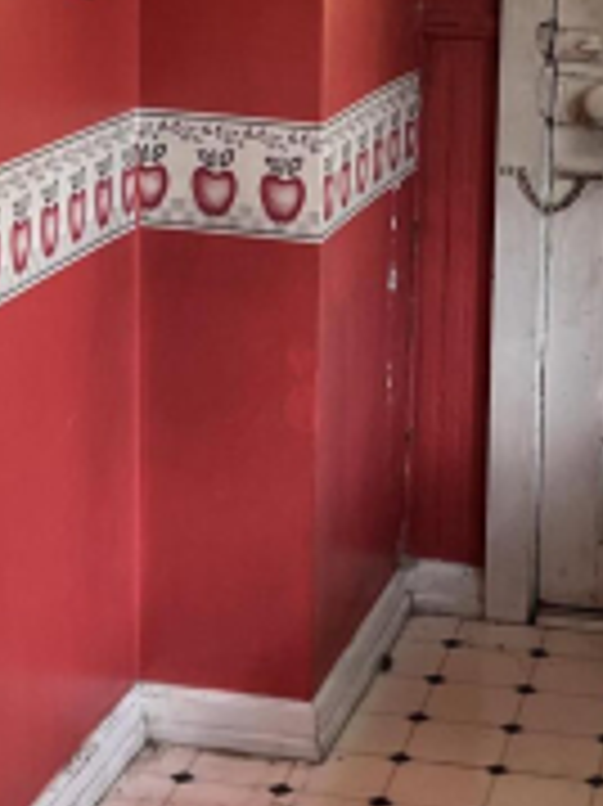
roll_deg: -1.6
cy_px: 146
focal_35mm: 97
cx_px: 396
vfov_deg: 20.0
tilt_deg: -10.7
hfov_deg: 15.2
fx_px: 2256
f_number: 1.5
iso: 125
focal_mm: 5.7
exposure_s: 1/110
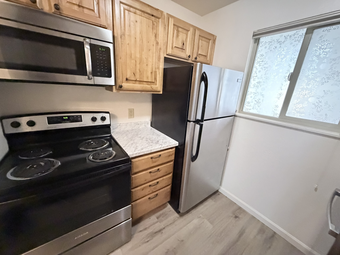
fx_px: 138
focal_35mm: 14
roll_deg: -4.3
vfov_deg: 85.7
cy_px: 128
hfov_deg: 102.1
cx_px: 170
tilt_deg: -16.8
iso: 1250
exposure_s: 1/60
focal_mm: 2.22
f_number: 2.2
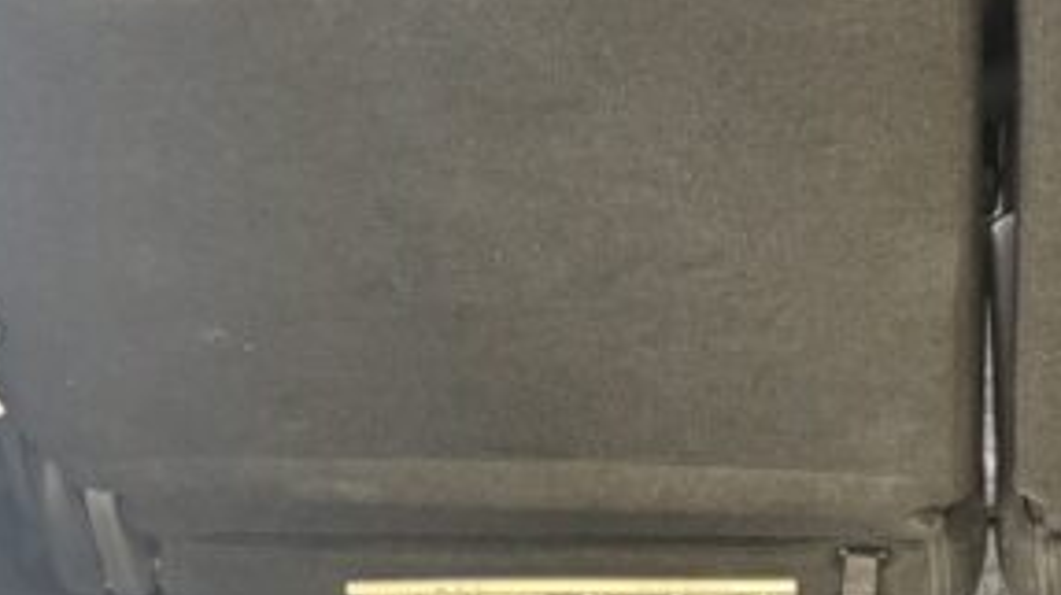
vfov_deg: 16.4
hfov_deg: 28.1
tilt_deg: -26.9
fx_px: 2052
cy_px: 425
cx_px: 924
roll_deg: +0.6
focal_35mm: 73
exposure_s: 1/50
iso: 500
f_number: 1.78
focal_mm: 6.76
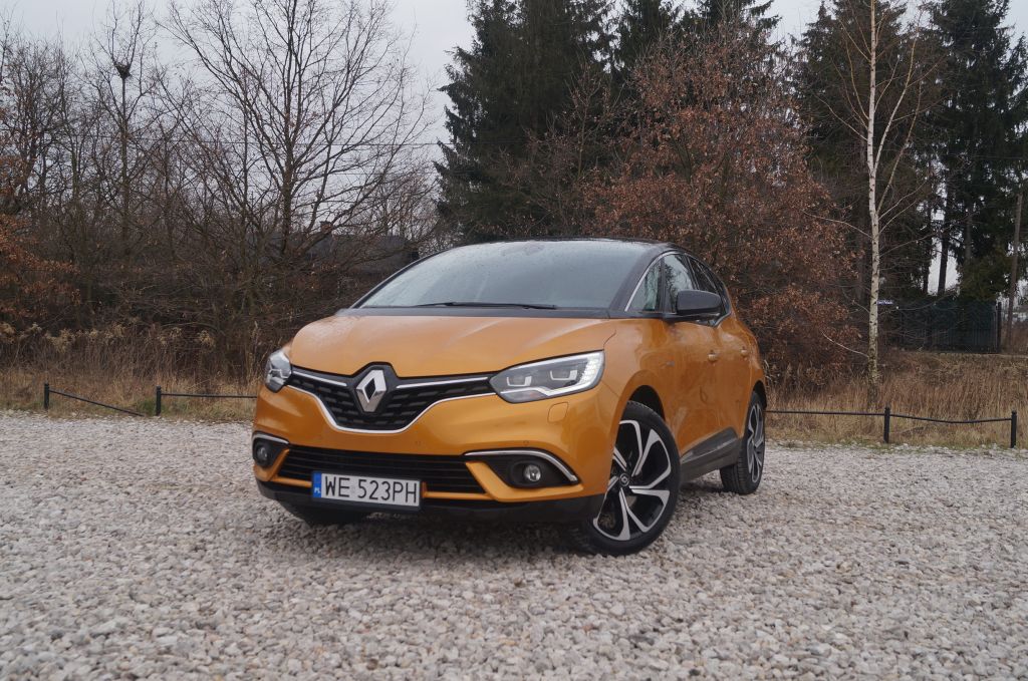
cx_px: 514
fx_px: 1026
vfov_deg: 36.7
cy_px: 340
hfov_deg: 53.2
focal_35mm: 36
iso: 100
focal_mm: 24
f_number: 5
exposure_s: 1/100
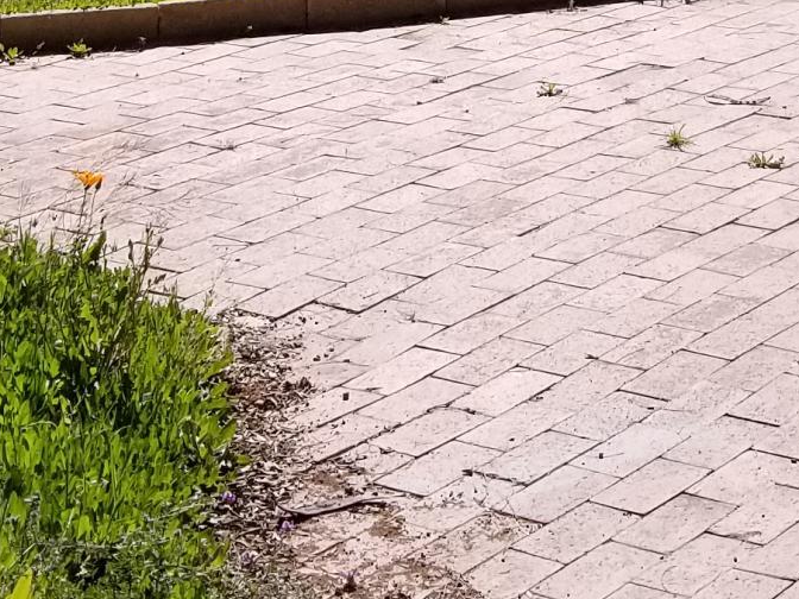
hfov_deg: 16.7
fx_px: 2677
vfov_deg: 12.1
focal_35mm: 116
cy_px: -346
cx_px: 716
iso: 50
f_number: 1.7
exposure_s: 1/2904
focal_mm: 4.25
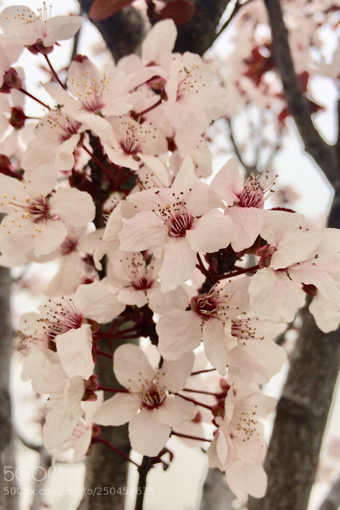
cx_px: 180
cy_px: 255
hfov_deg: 42.3
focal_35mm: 31
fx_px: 439
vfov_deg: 60.3
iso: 32
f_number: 2.2
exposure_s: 1/892
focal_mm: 4.15
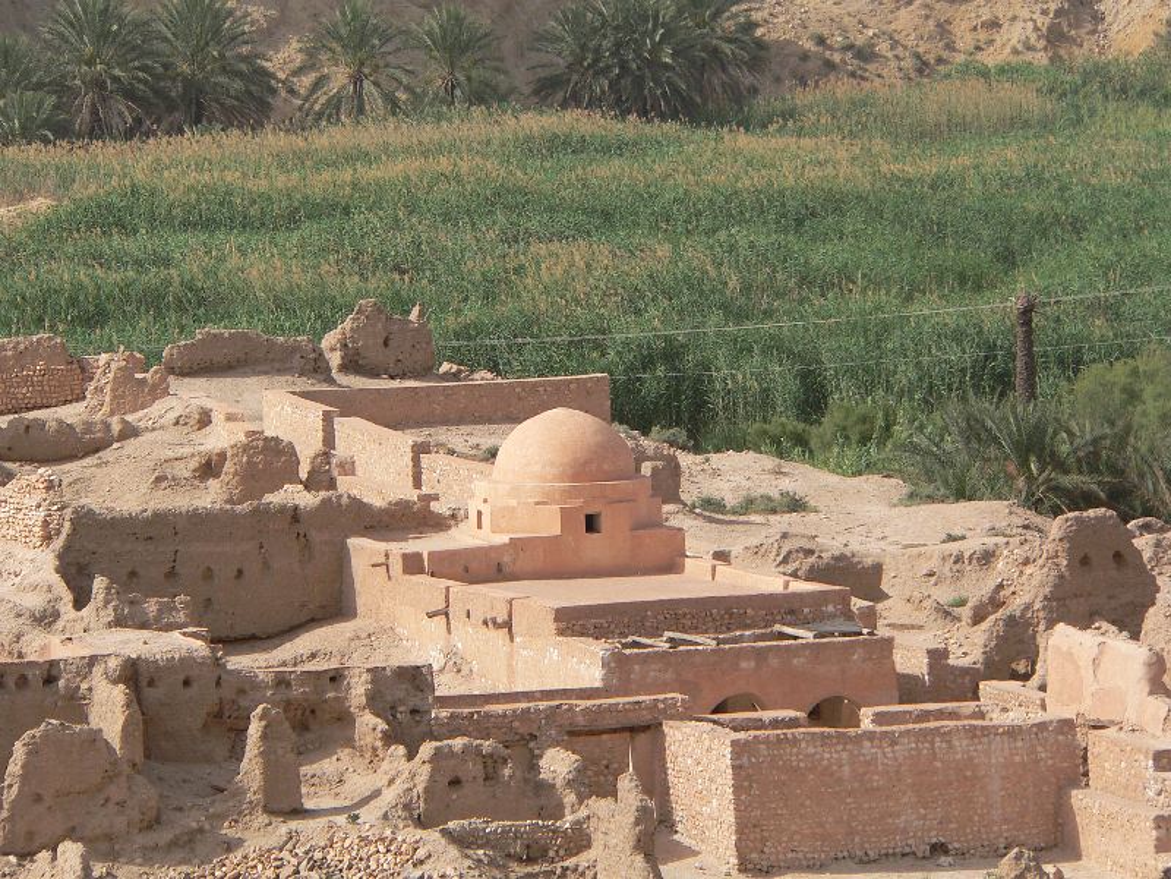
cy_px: 440
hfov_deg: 6.4
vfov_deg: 4.8
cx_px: 586
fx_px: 10487
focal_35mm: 310
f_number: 5.2
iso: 80
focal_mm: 51.6
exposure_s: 1/500
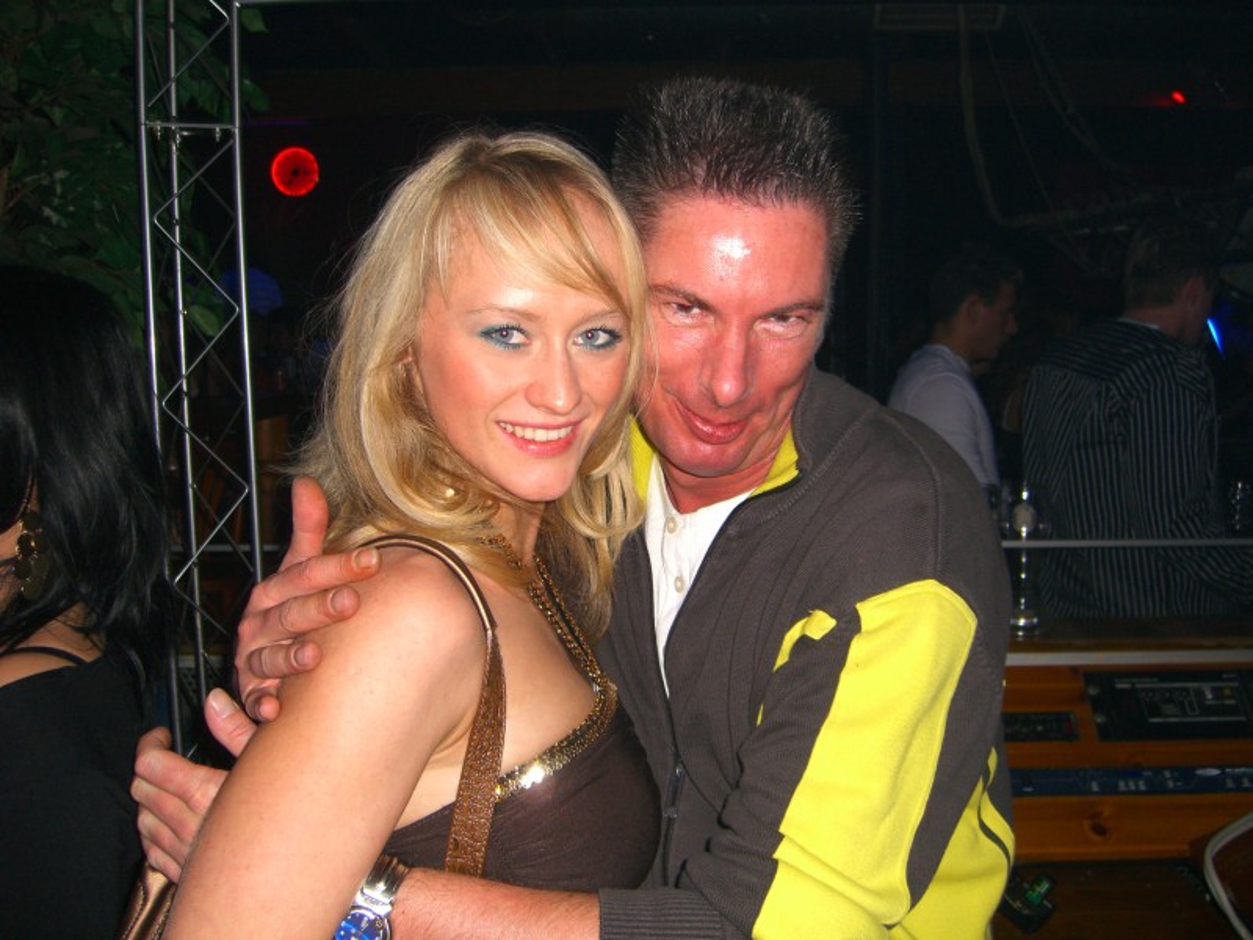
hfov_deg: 49.0
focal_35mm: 38
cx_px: 626
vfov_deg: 37.7
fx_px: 1375
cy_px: 470
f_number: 2.8
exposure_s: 1/60
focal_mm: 7.9
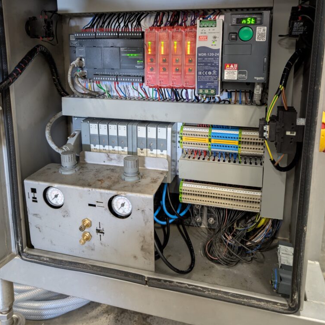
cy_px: 110
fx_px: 308
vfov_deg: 54.6
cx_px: 159
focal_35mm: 29
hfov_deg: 55.6
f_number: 1.68
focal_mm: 6.9
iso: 779
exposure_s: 1/50
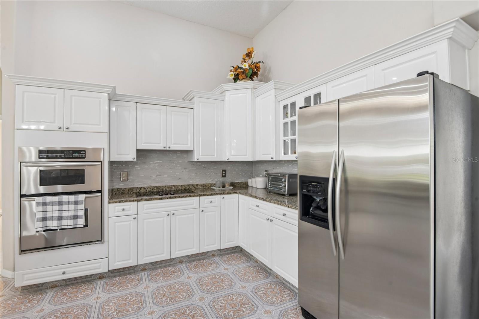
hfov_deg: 96.7
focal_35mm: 16
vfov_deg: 73.7
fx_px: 213
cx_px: 240
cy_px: 160
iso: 400
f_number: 8
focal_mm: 16
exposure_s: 1/13
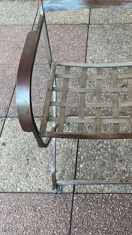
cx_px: 101
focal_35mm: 47
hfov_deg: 25.1
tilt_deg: -47.9
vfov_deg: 43.1
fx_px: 292
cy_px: 79
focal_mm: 3
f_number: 1.8
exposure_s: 1/120
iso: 25
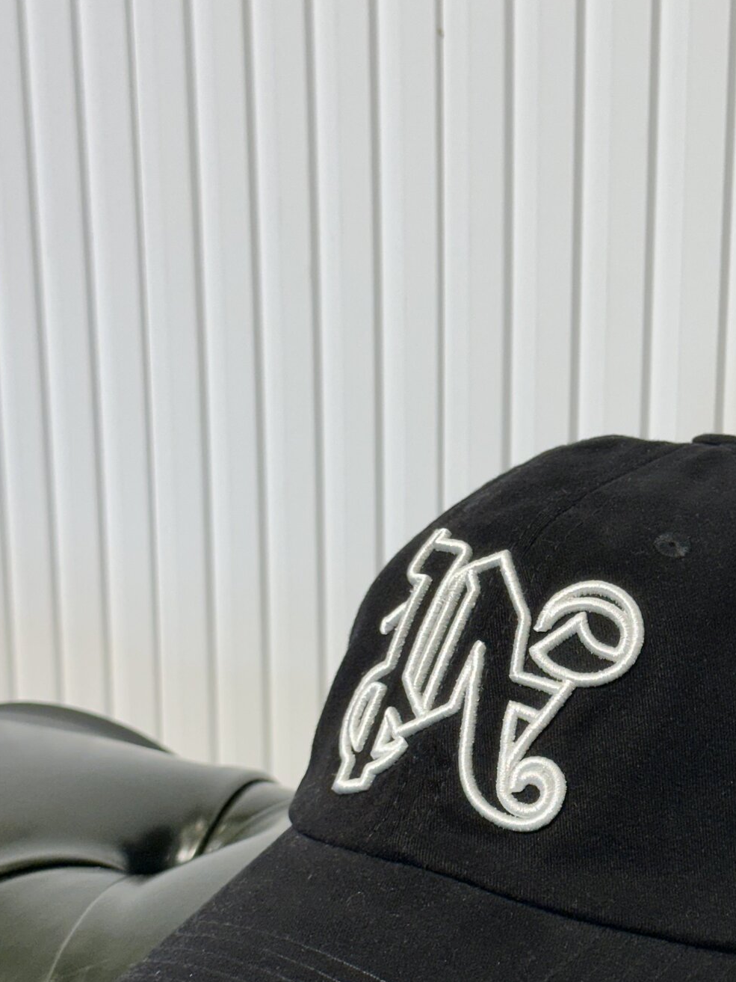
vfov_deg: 24.8
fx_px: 2211
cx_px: 590
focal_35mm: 78
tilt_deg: -15.5
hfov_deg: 18.7
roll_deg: -0.9
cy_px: 686
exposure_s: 1/100
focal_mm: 6.86
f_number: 1.78
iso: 64
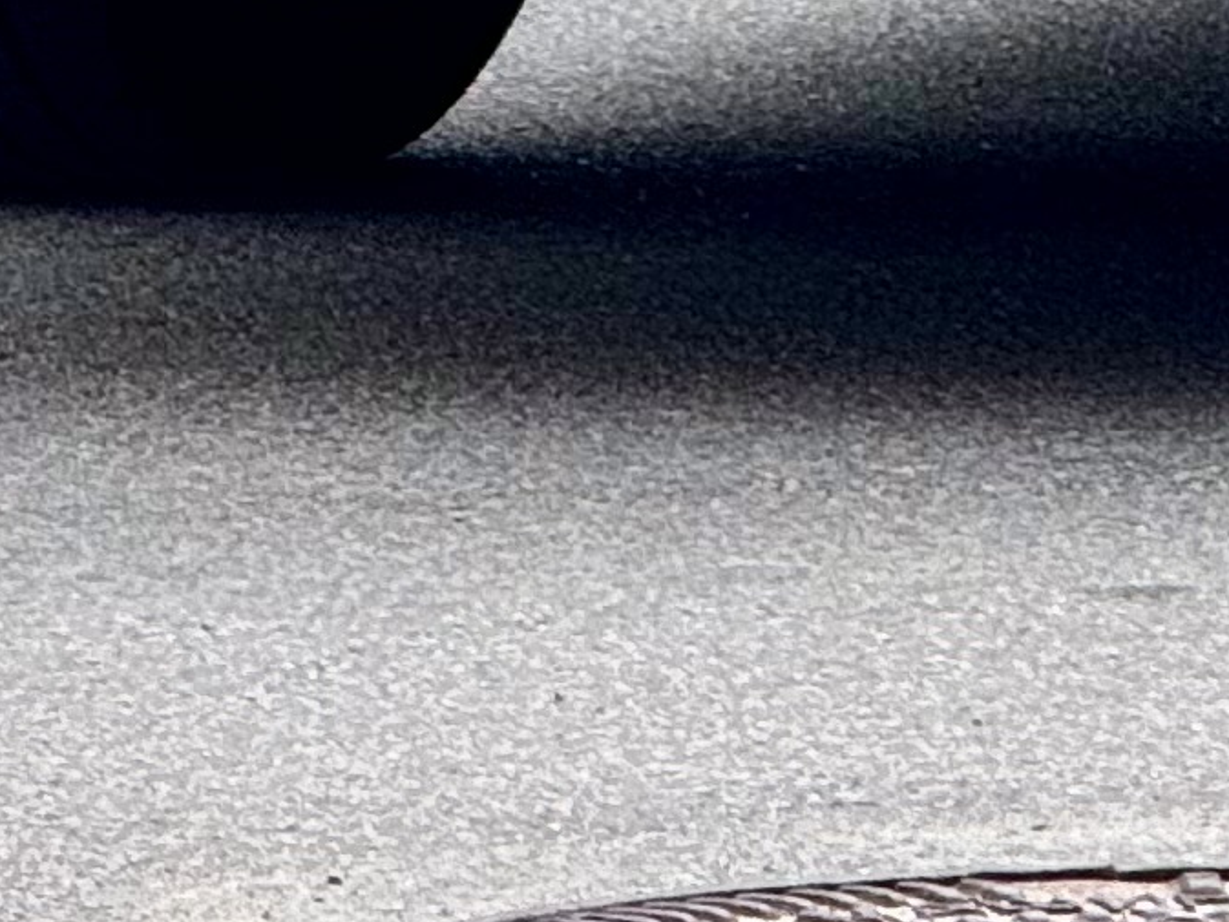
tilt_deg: -2.4
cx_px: 2327
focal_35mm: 719
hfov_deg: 2.7
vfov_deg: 2.1
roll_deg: -0.6
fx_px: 25532
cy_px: -1483
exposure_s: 1/433
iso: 50
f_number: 2.8
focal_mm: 15.66
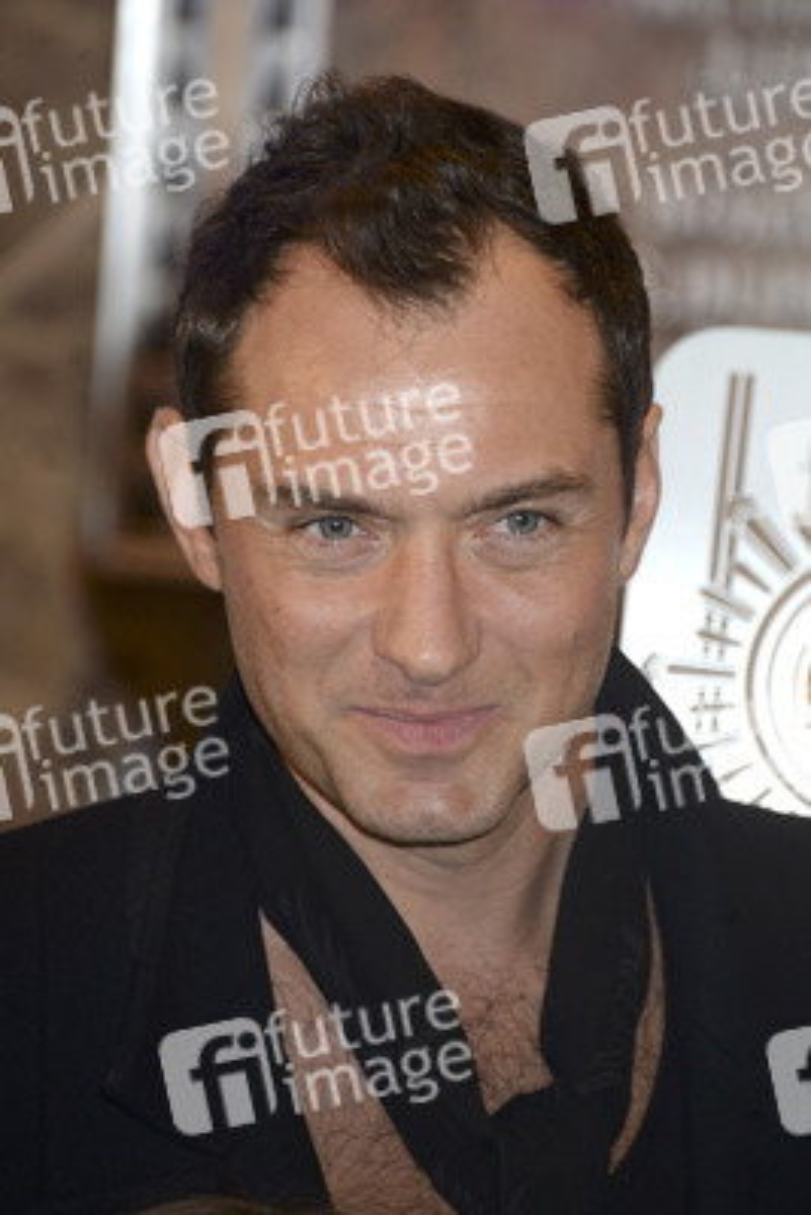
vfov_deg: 6.9
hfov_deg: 4.6
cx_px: 406
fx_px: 10128
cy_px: 608
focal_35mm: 300
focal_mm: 300
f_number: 5.6
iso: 1600
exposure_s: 1/250
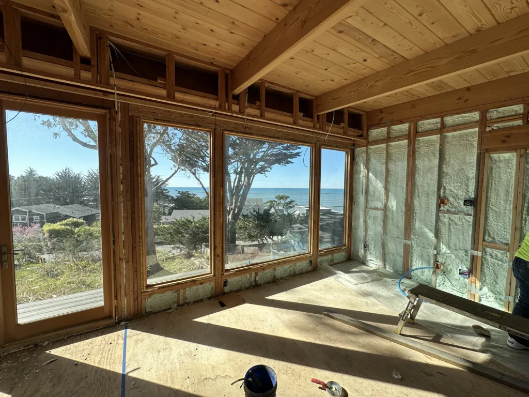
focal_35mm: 14
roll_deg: -0.4
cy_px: 198
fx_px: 214
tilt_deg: -3.8
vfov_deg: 85.7
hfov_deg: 102.1
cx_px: 264
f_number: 2.2
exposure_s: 1/703
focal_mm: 2.22
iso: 40
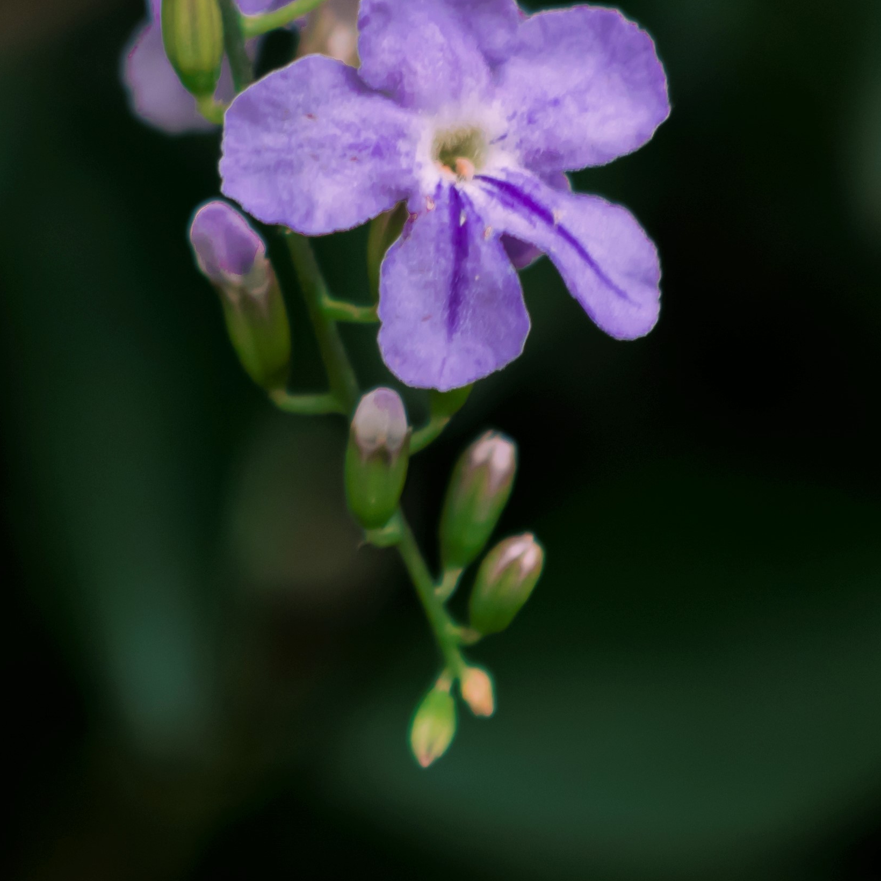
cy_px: 222
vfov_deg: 6.8
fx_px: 7387
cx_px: 535
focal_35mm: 257
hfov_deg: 6.8
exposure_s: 1/100
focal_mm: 55
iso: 400
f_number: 5.6
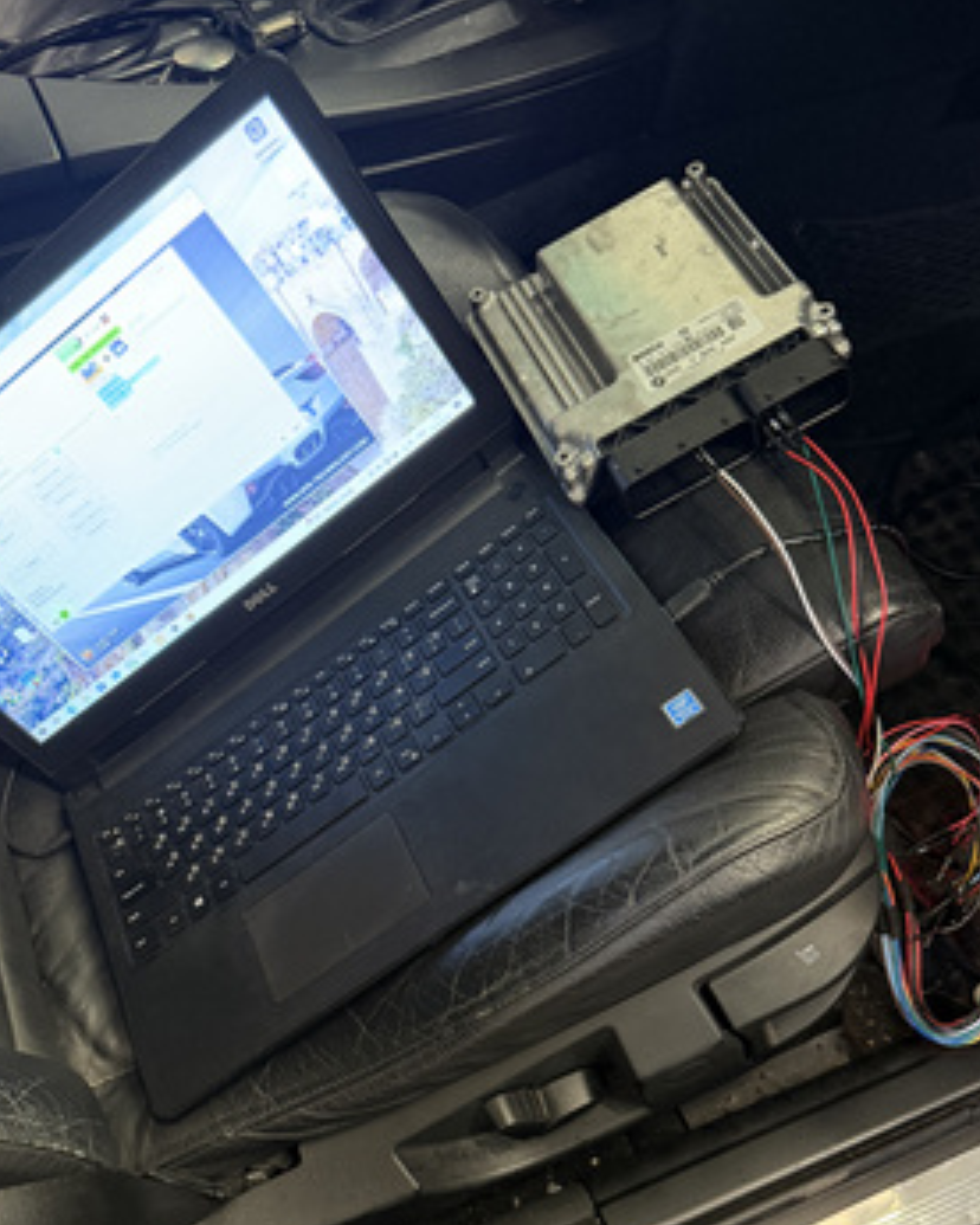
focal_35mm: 34
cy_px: 856
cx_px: 414
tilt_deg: -61.2
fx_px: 1233
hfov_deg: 43.2
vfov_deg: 51.4
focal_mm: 6.76
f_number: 1.78
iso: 640
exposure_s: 1/33
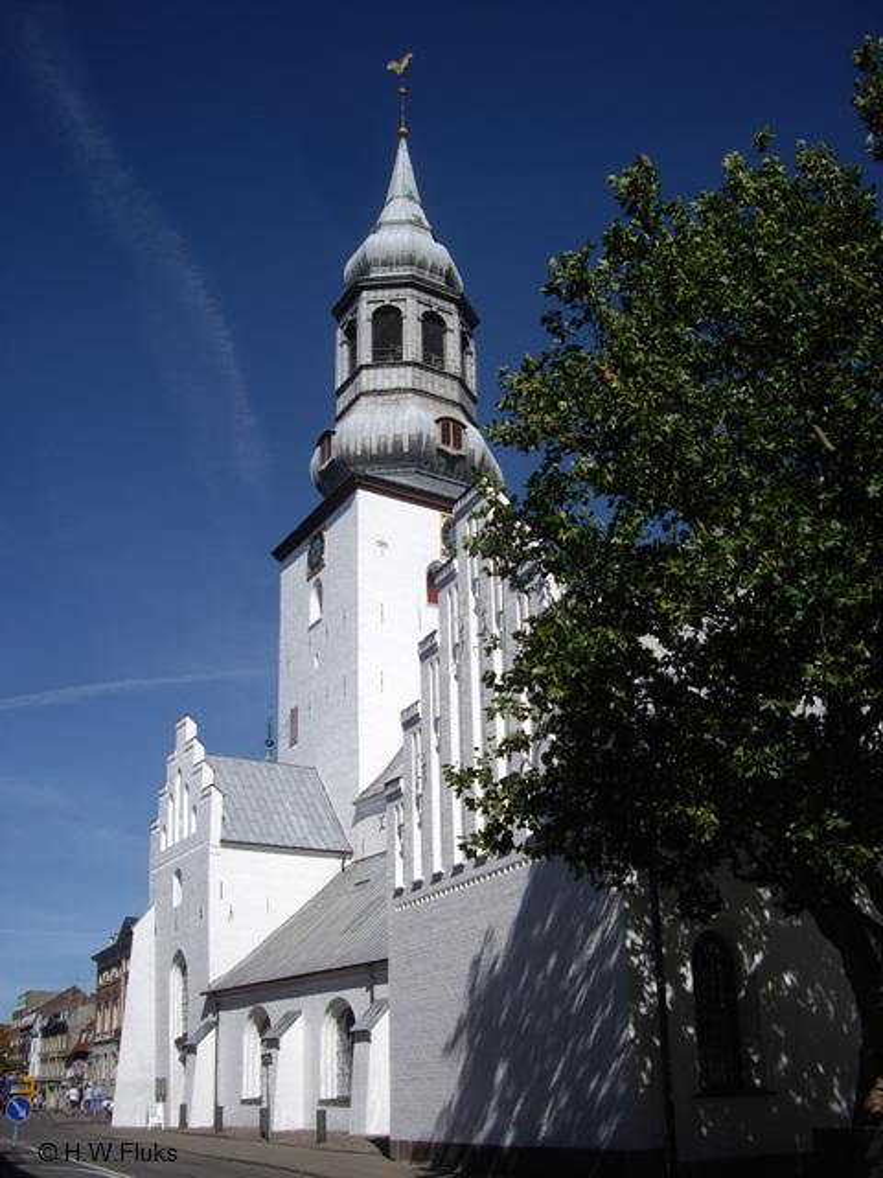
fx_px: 1292
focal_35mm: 38
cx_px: 442
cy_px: 589
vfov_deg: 49.0
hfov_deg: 37.7
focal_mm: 7.9
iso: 64
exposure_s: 1/250
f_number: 8
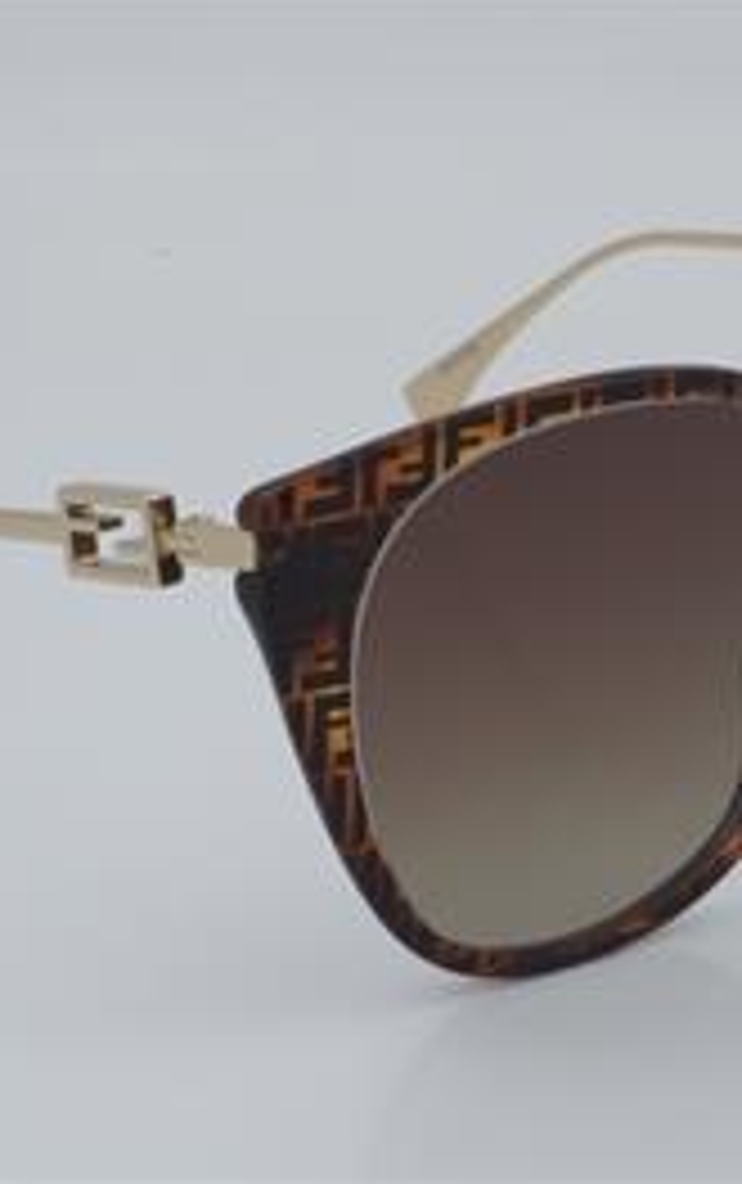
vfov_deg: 18.0
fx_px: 3743
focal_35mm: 116
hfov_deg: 11.3
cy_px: 590
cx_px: 495
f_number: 32
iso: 100
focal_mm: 50
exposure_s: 1/4
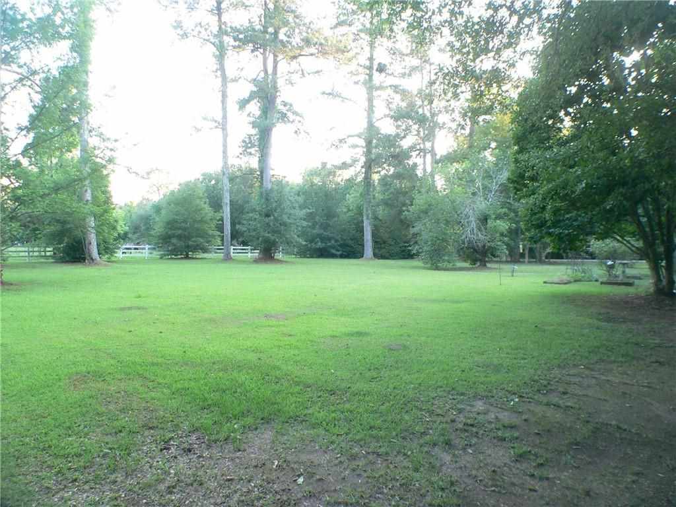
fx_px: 703
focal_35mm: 36
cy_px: 254
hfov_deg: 51.4
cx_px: 338
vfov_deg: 39.7
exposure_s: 1/25
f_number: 2.8
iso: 200
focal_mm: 6
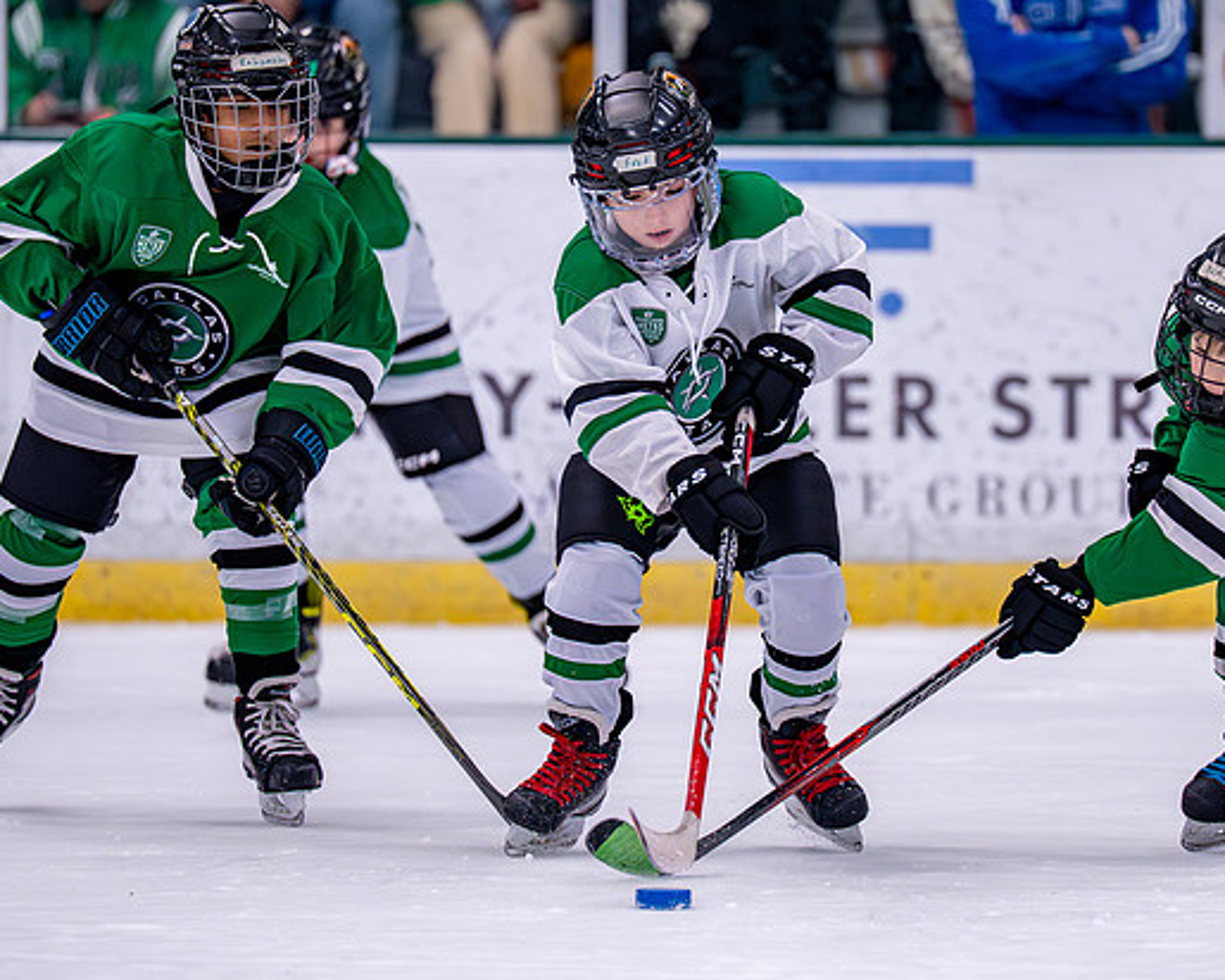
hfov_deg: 5.4
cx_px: 855
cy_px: 405
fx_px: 13088
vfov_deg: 4.3
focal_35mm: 361
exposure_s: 1/1250
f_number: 2.8
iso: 2500
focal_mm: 200
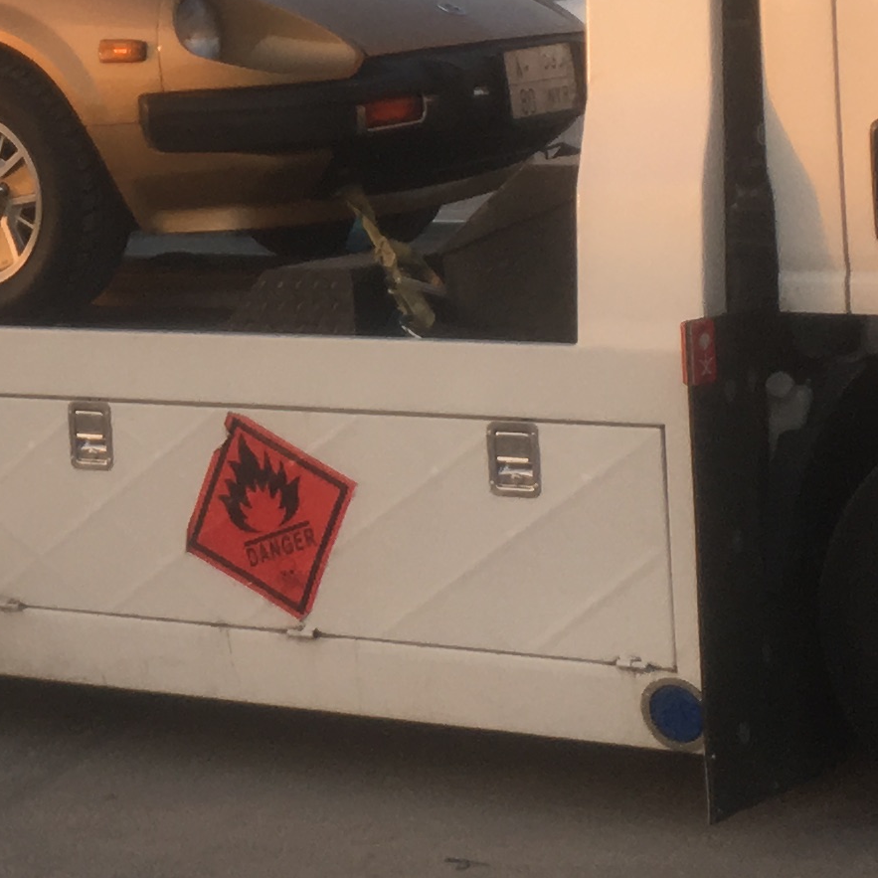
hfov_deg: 14.6
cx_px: -76
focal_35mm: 117
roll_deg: +3.0
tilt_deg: -1.1
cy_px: 76
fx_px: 3357
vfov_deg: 14.7
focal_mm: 4.15
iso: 25
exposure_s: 1/234
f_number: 2.2
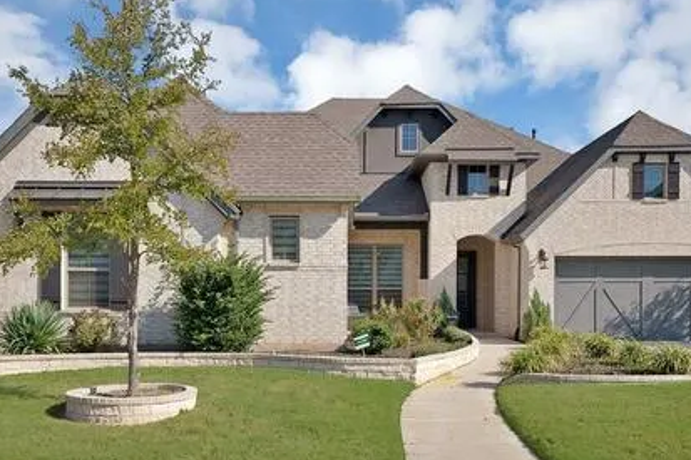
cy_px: 319
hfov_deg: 58.7
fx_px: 614
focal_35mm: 32
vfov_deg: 40.4
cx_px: 341
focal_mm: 22
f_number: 9
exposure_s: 1/200
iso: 640
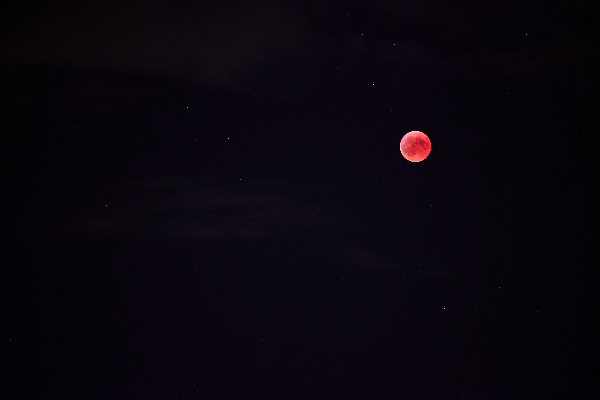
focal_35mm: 210
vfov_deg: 6.5
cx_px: 300
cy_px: 200
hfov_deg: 9.8
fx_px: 3500
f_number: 2.8
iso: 1250
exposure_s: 2
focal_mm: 140
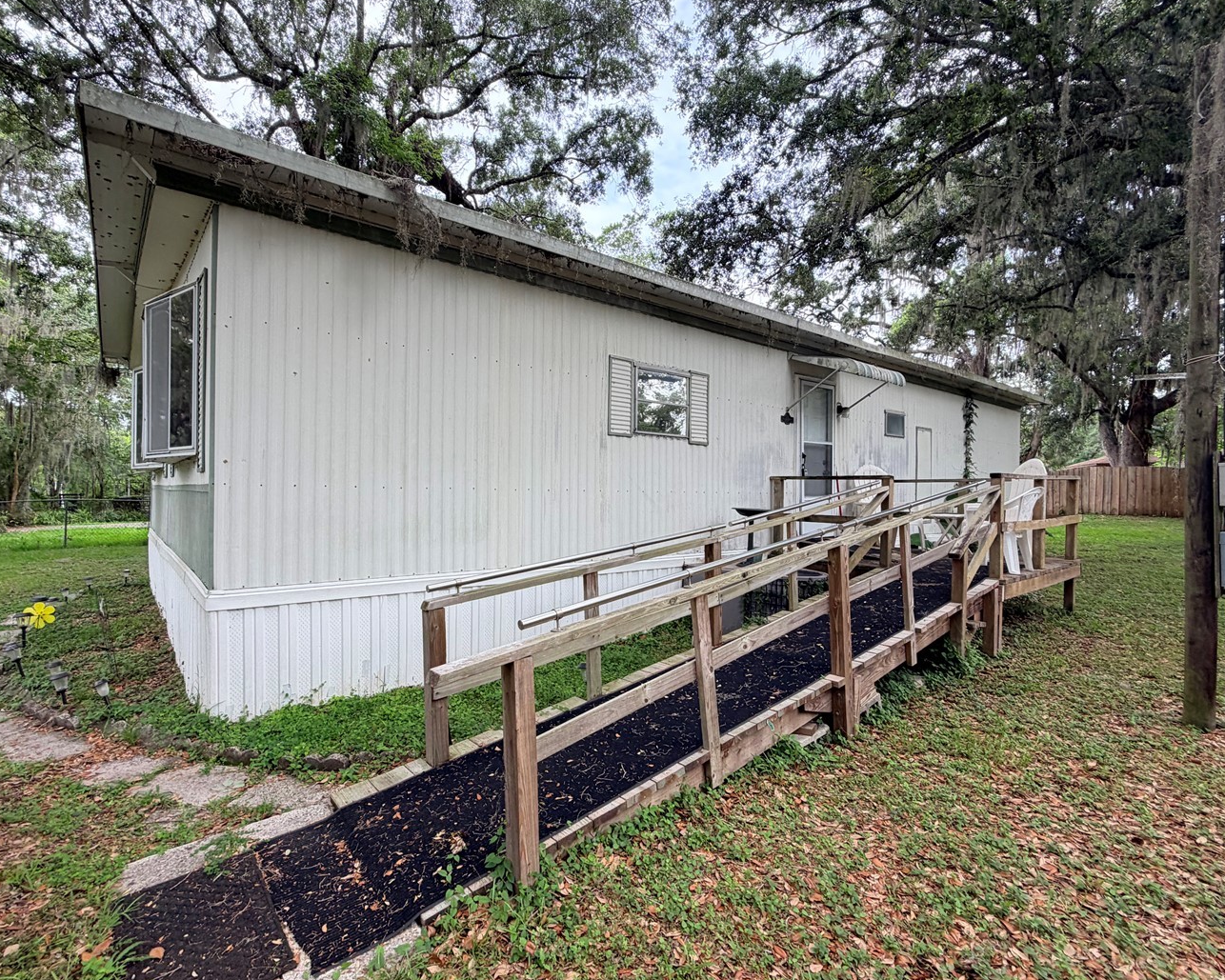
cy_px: 488
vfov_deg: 77.0
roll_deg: +0.5
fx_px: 616
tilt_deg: -0.8
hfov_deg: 89.6
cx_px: 586
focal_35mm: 17
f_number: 2.2
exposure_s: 1/179
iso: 40
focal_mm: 2.22
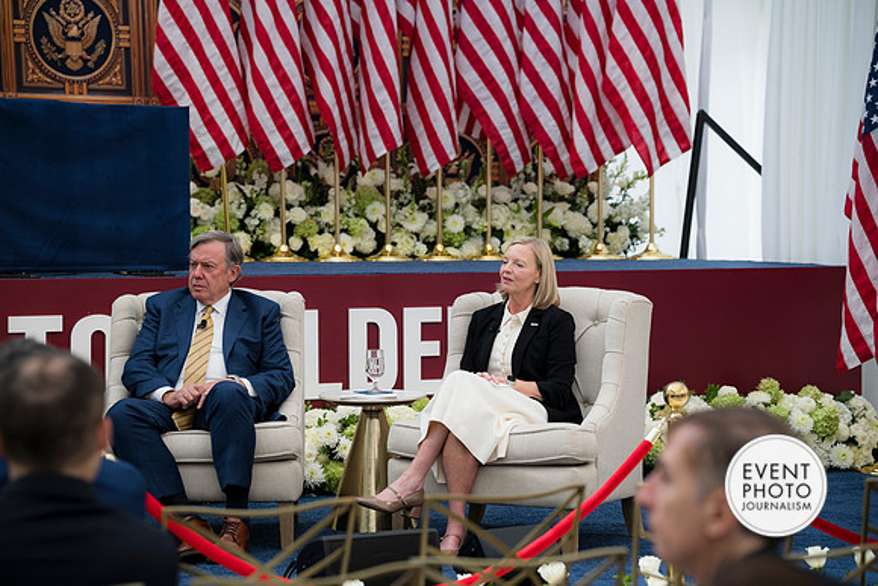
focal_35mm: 93
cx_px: 439
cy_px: 293
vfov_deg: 14.7
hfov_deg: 21.9
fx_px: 2269
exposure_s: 1/250
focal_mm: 93
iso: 64
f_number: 3.5
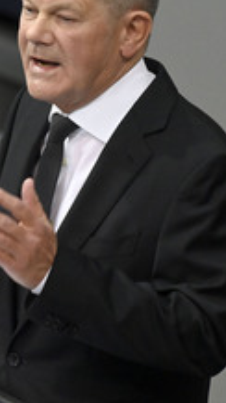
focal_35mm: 893
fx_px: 9517
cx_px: 3
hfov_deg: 1.4
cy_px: 139
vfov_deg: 2.4
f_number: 5.6
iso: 8000
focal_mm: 410
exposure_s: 1/400
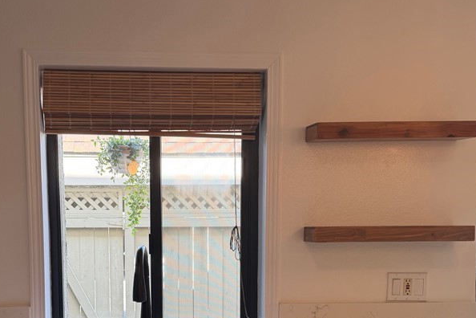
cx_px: 180
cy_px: 285
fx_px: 569
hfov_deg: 45.1
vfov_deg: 29.9
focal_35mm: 43
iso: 100
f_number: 1.78
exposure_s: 1/120
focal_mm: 6.76
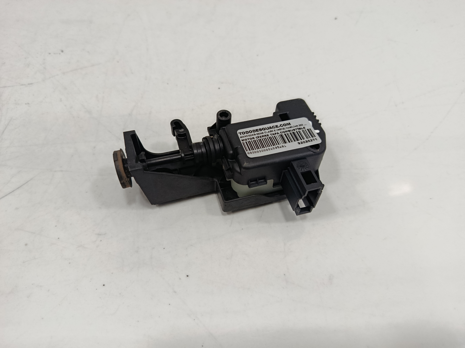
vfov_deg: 56.8
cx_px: 232
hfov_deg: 71.6
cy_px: 174
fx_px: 322
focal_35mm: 24
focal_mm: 5.24
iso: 902
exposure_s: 1/100
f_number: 1.7
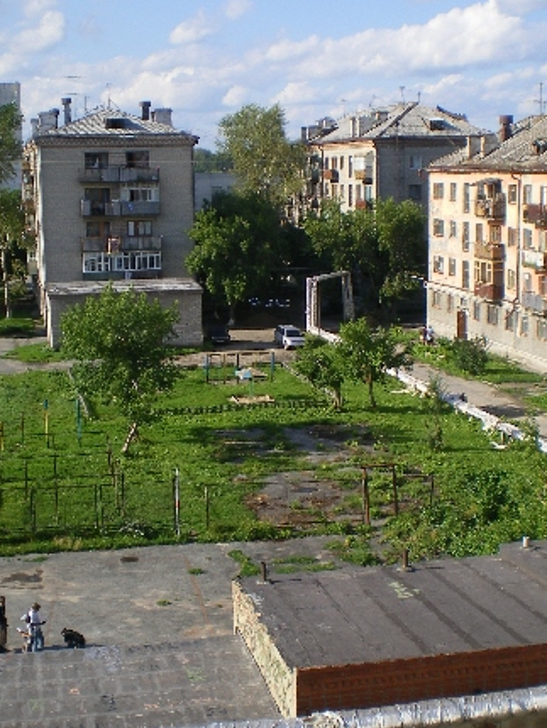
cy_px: 366
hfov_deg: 27.5
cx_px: 303
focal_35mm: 53
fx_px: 1116
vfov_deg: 36.2
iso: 64
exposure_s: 1/320
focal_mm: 6.3
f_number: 4.6
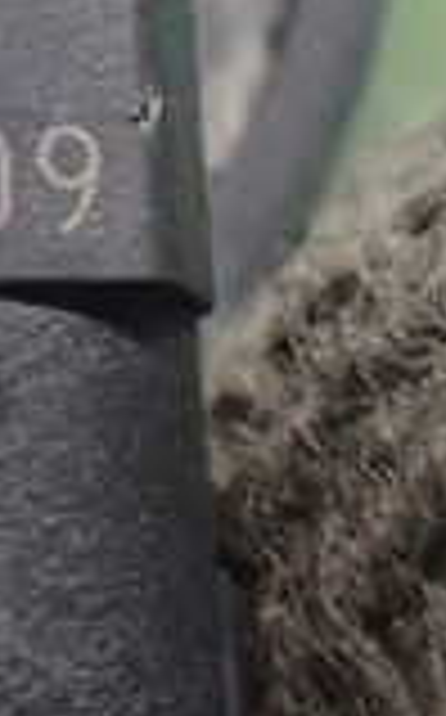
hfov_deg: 10.4
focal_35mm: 120
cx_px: -311
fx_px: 2340
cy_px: -54
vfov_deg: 16.9
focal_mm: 5.4
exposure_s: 1/40
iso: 800
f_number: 2.3
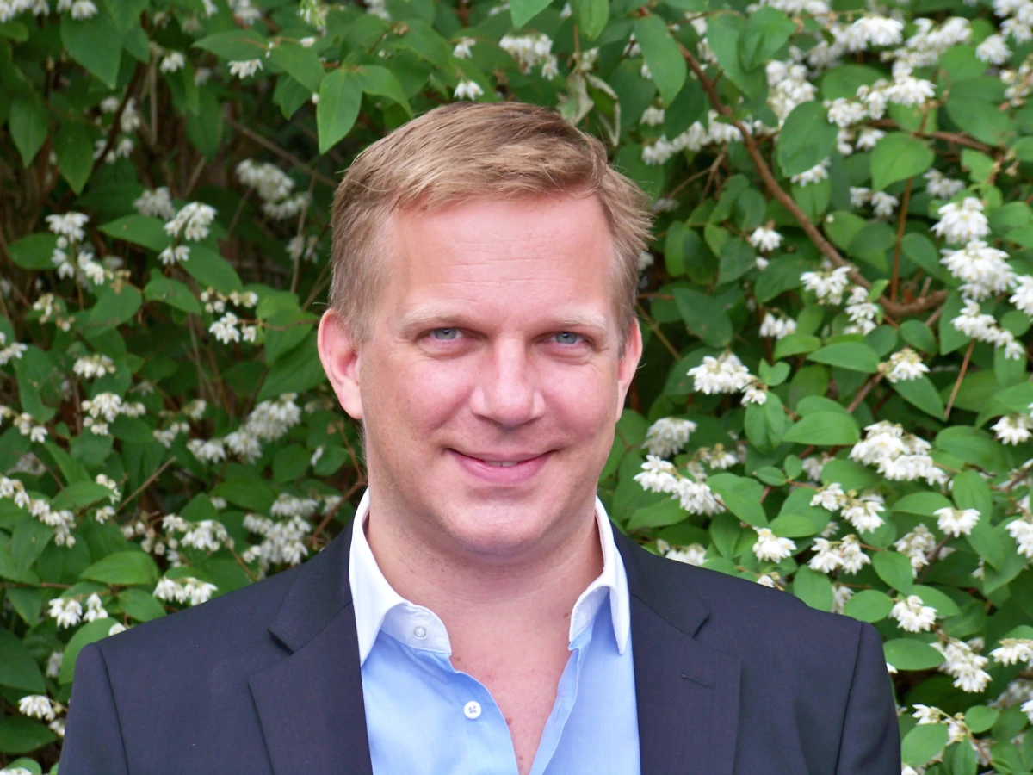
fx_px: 5551
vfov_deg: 8.0
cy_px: 388
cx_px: 516
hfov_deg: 10.6
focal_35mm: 186
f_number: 3.6
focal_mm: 27.5
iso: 64
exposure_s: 1/60
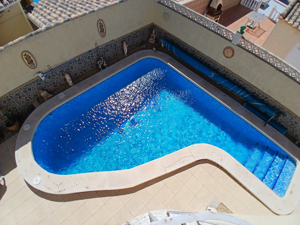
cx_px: 150
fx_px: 147
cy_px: 112
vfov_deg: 74.7
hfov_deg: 91.0
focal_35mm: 17
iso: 50
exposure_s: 1/2304
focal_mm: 1.4
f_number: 2.2
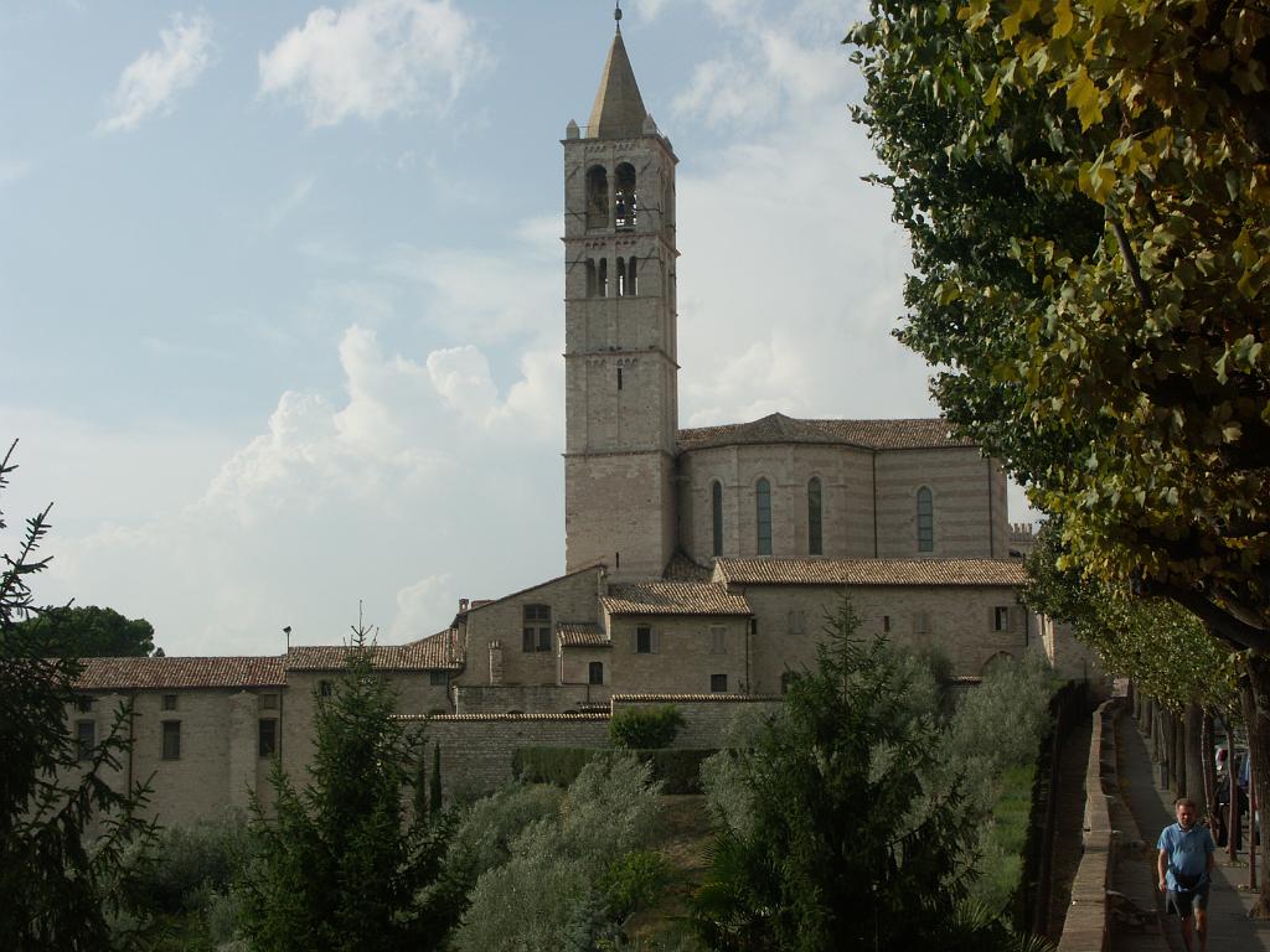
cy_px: 476
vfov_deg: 24.0
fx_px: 2238
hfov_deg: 31.7
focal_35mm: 61
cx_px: 635
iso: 64
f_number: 8
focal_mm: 15.61
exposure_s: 1/400
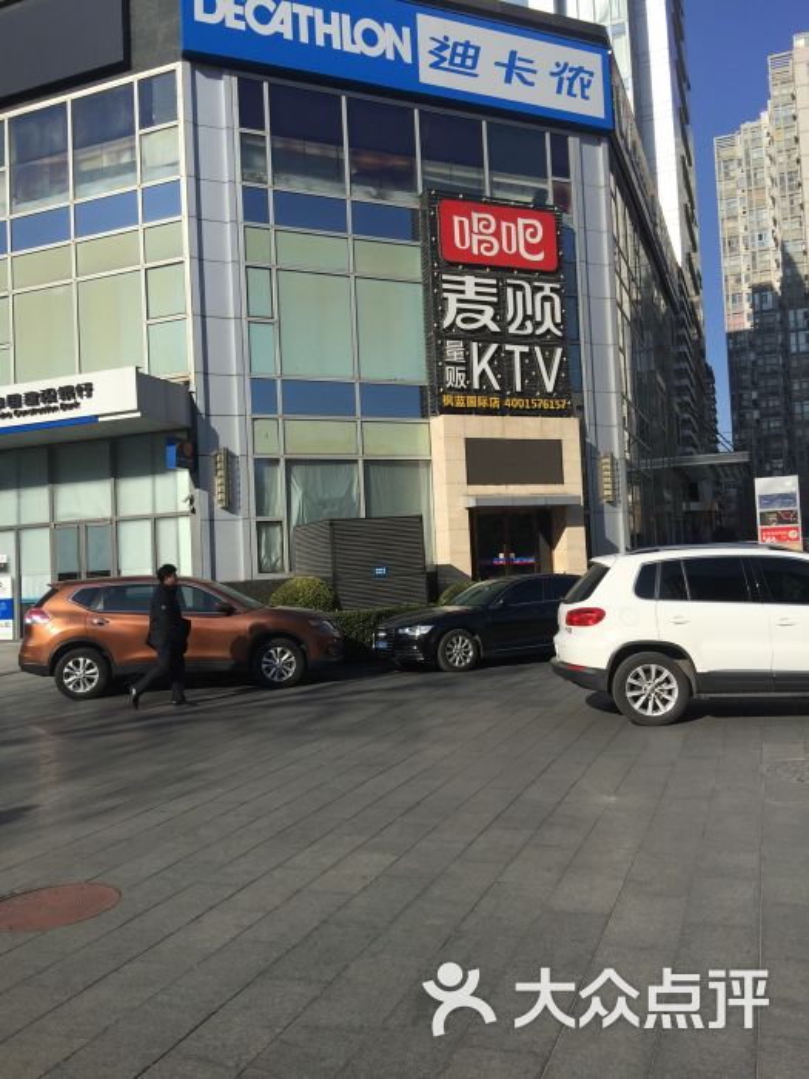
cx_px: 404
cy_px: 540
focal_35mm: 29
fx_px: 904
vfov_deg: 61.7
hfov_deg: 48.2
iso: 32
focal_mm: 4.15
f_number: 2.2
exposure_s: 1/3049
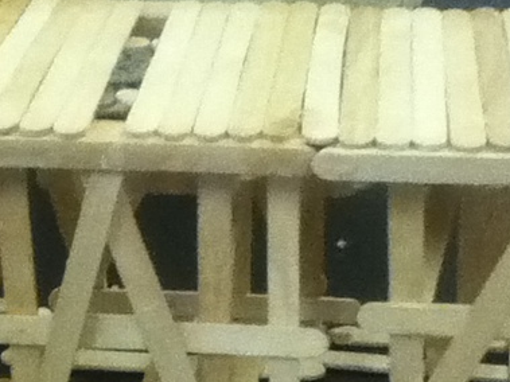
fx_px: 1193
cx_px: 151
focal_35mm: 81
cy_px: 265
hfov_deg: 24.0
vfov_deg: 18.1
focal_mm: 3.85
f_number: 2.4
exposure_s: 1/30
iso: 500
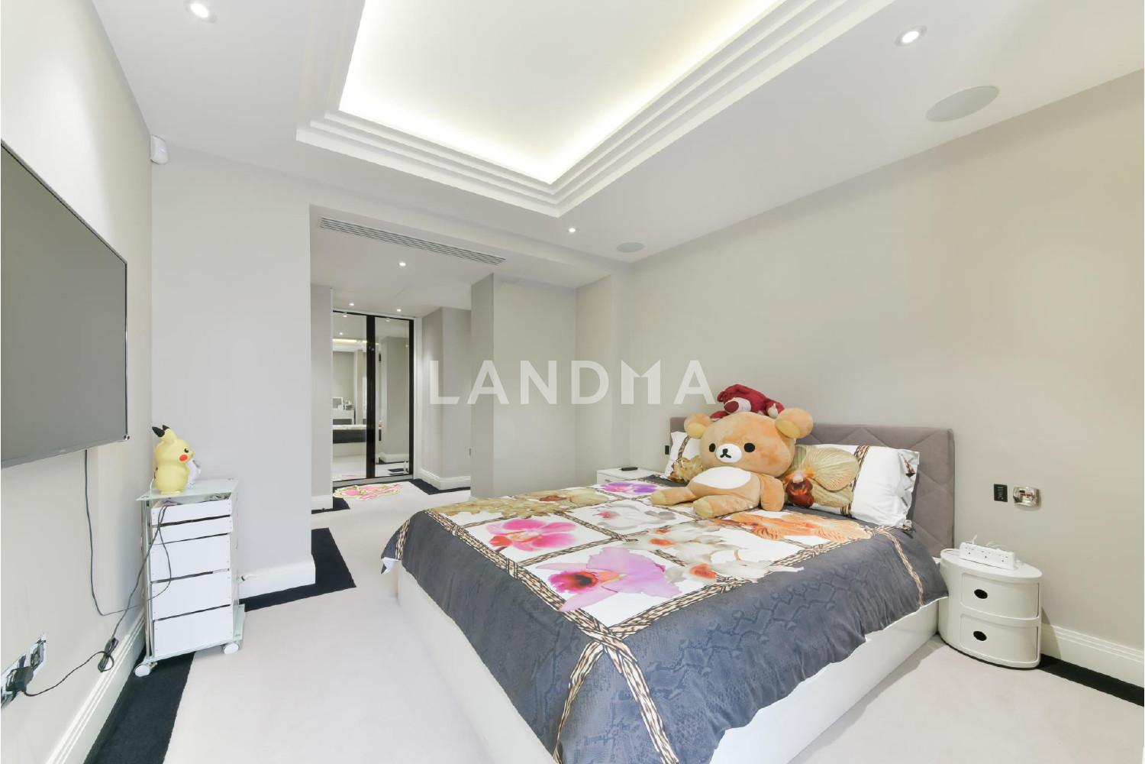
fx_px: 382
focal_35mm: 12
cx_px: 572
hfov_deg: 112.6
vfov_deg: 90.0
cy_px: 382
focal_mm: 12
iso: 200
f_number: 16
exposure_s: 2.5
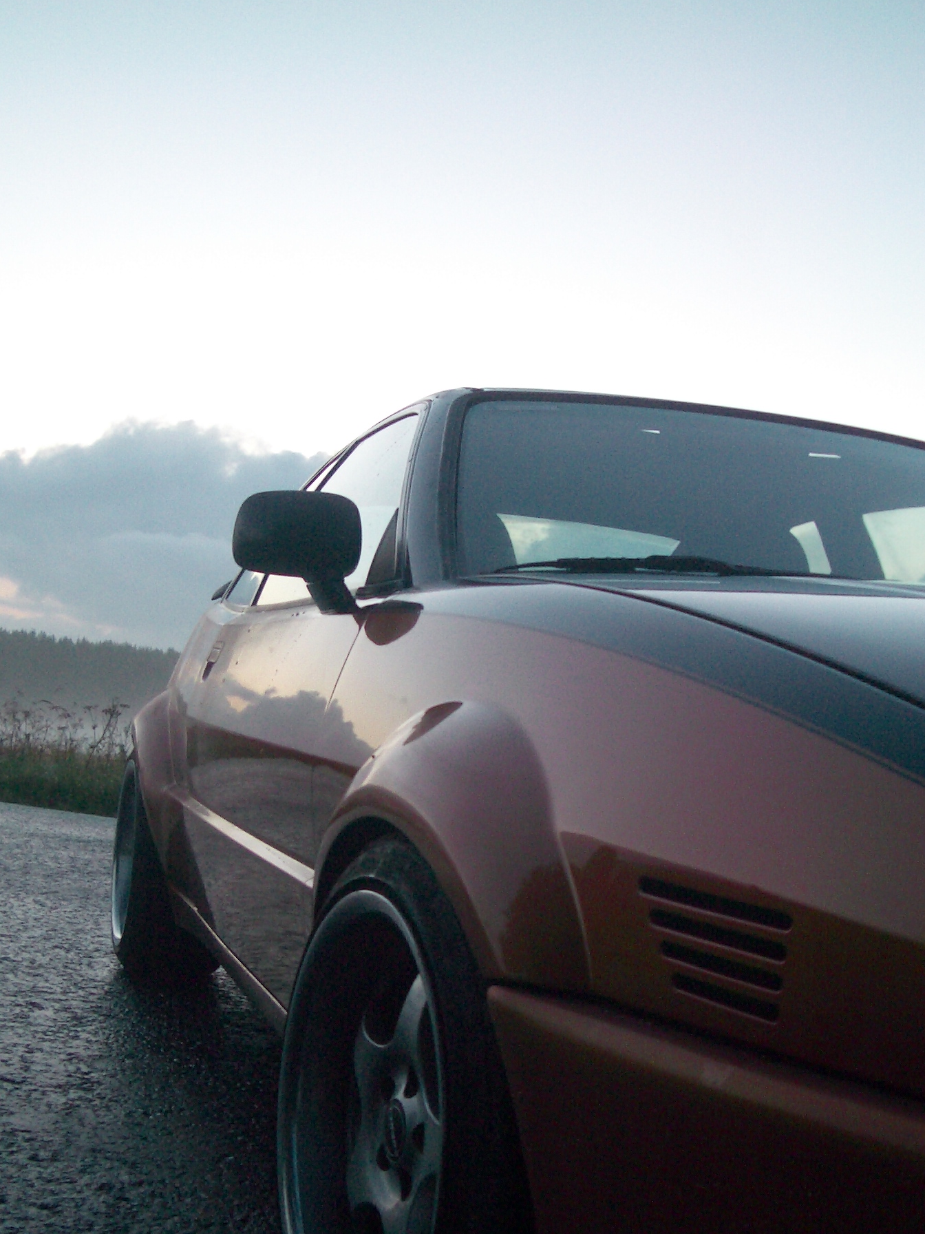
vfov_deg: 41.8
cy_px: 753
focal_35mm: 45
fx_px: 1603
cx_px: 401
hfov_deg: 32.1
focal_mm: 5.8
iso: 100
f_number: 2.6
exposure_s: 1/8
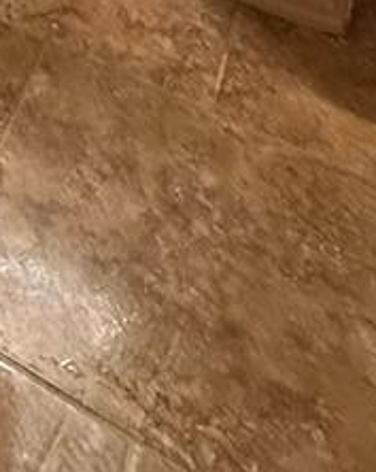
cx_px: -327
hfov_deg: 16.7
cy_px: -597
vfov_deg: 16.0
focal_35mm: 74
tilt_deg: -9.7
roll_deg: +1.9
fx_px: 1031
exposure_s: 1/120
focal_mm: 2.22
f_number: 2.2
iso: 500
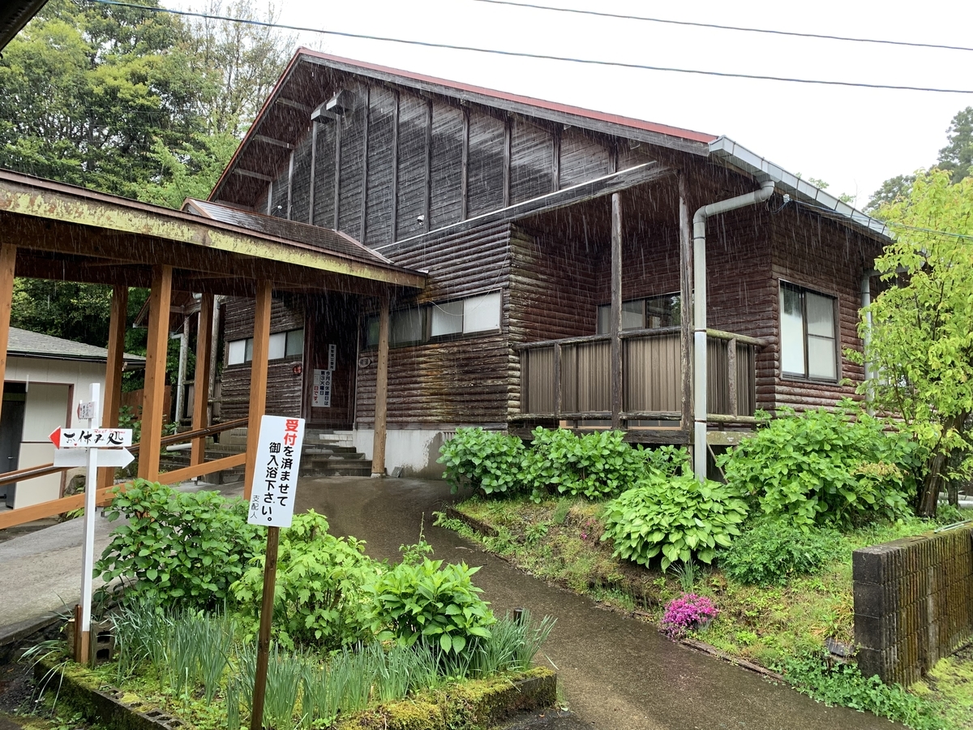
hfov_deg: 67.3
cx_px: 486
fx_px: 731
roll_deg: -1.1
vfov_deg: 53.1
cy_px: 365
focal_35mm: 26
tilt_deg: +6.8
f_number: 1.8
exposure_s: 1/121
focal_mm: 4.25
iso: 64
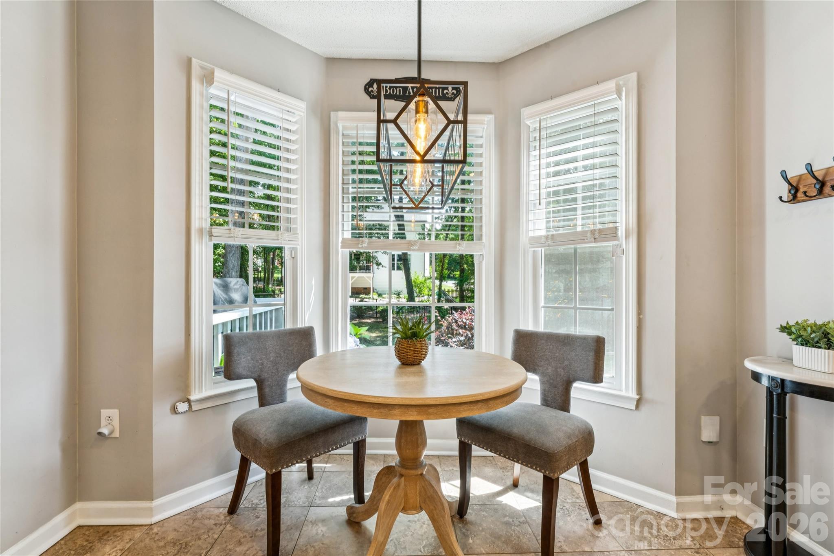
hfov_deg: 95.0
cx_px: 417
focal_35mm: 16
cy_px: 278
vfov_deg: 72.0
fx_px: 382
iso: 100
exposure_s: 1/5
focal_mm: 16.5
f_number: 13
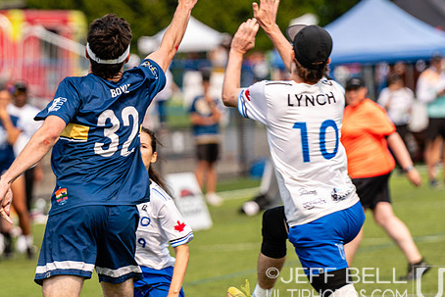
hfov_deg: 4.5
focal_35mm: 459
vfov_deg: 3.0
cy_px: 116
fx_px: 5675
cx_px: 145
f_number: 3.2
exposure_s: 1/1250
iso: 100
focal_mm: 200
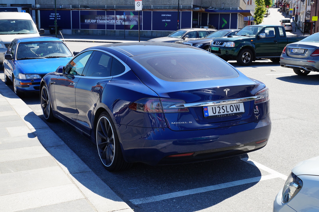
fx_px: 399
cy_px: 106
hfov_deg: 43.6
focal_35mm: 45
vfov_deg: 29.8
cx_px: 160
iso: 100
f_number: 8
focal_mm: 30
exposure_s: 1/125
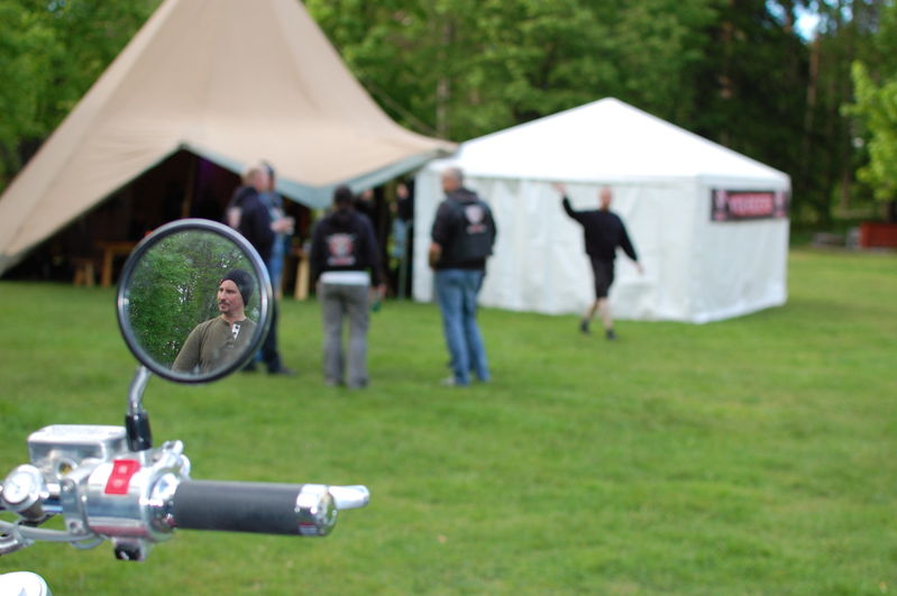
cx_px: 448
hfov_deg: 37.9
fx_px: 1307
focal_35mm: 52
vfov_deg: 25.7
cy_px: 298
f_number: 2.8
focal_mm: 35
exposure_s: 1/500
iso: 400
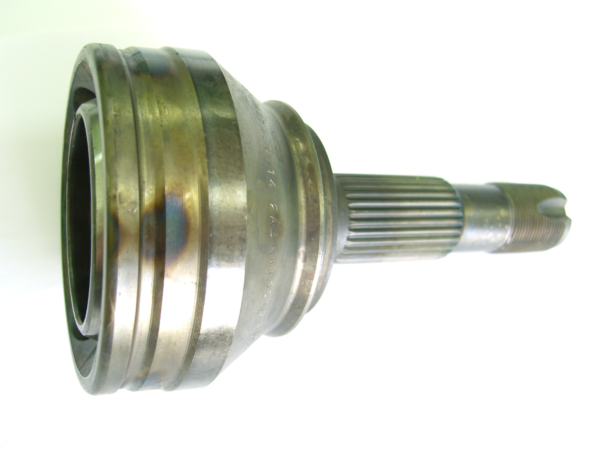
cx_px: 300
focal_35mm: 38
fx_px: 659
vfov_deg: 37.7
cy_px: 225
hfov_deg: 49.0
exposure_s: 1/25
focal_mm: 7.9
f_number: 2.8
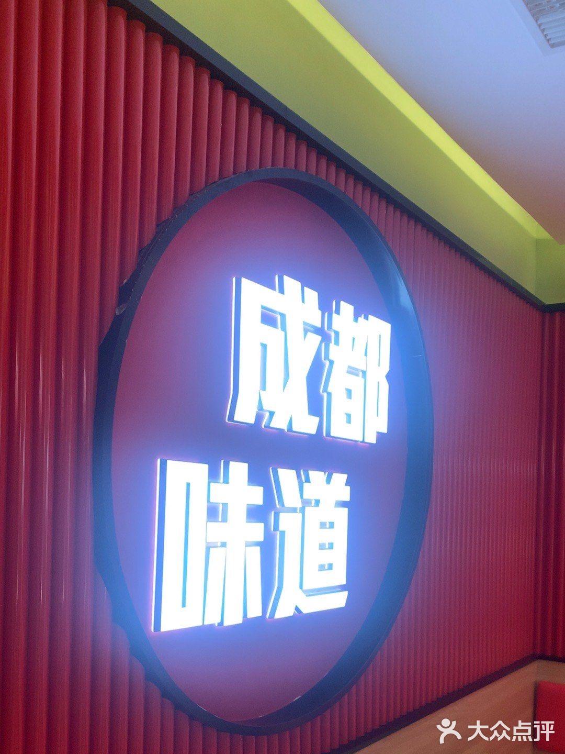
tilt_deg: +0.4
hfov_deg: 24.4
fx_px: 1306
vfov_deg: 32.2
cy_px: 377
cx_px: 282
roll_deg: -1.3
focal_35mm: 60
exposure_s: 1/100
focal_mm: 4.25
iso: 50
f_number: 1.8
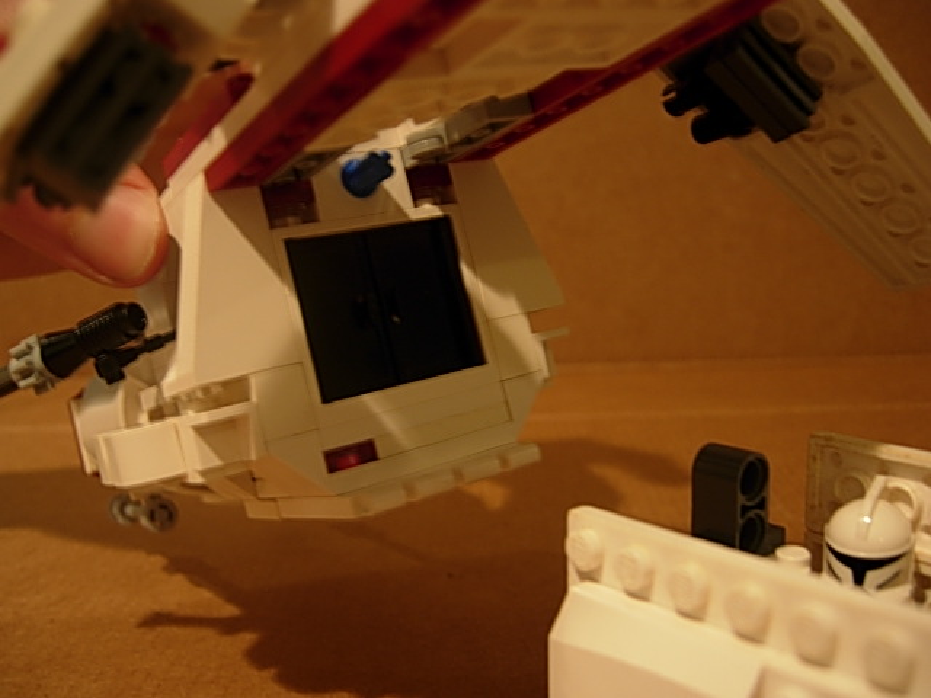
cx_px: 466
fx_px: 968
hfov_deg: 51.4
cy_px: 349
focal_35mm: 36
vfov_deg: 39.7
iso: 61
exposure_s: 1/4
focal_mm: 7.5
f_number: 2.7
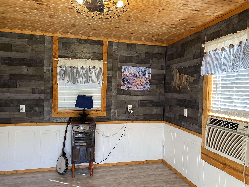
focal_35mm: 26
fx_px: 187
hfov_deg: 67.3
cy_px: 94
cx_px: 124
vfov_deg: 53.1
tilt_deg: -0.3
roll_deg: -1.3
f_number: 1.8
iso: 125
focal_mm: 4.25
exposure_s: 1/75
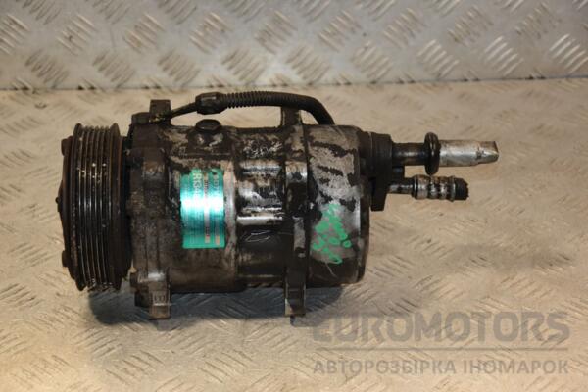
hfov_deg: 21.9
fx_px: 1519
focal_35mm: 93
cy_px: 196
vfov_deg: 14.7
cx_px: 294
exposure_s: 1/200
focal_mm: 62
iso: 800
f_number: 5.3
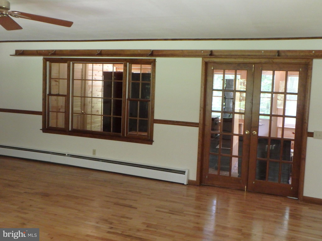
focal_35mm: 36
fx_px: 335
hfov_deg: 51.4
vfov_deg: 39.7
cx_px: 161
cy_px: 120
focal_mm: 6.4
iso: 800
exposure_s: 1/25
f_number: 5
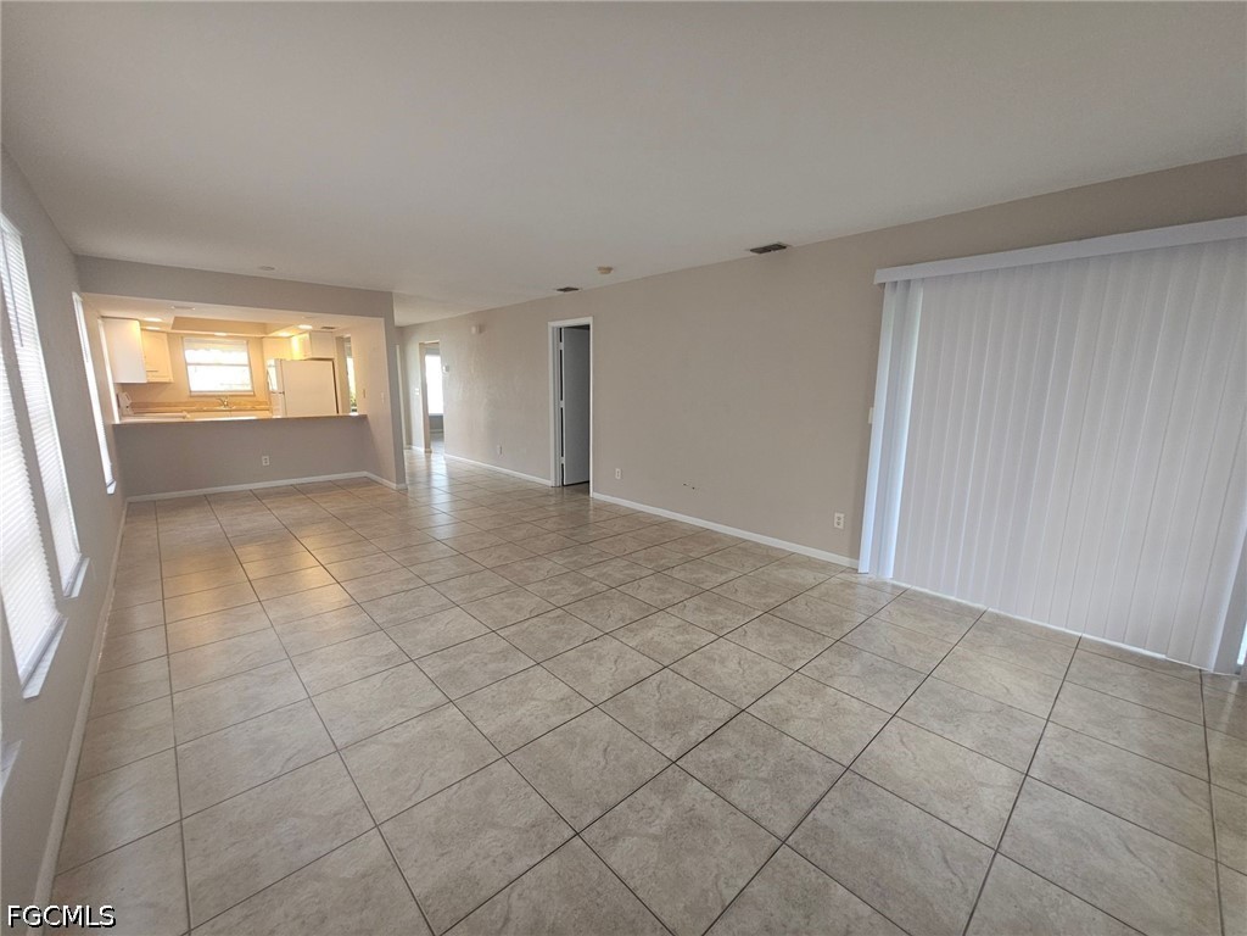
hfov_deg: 106.2
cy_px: 468
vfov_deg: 89.9
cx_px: 624
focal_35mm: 13
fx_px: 468
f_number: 2.2
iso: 160
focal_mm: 2.2
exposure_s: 1/60
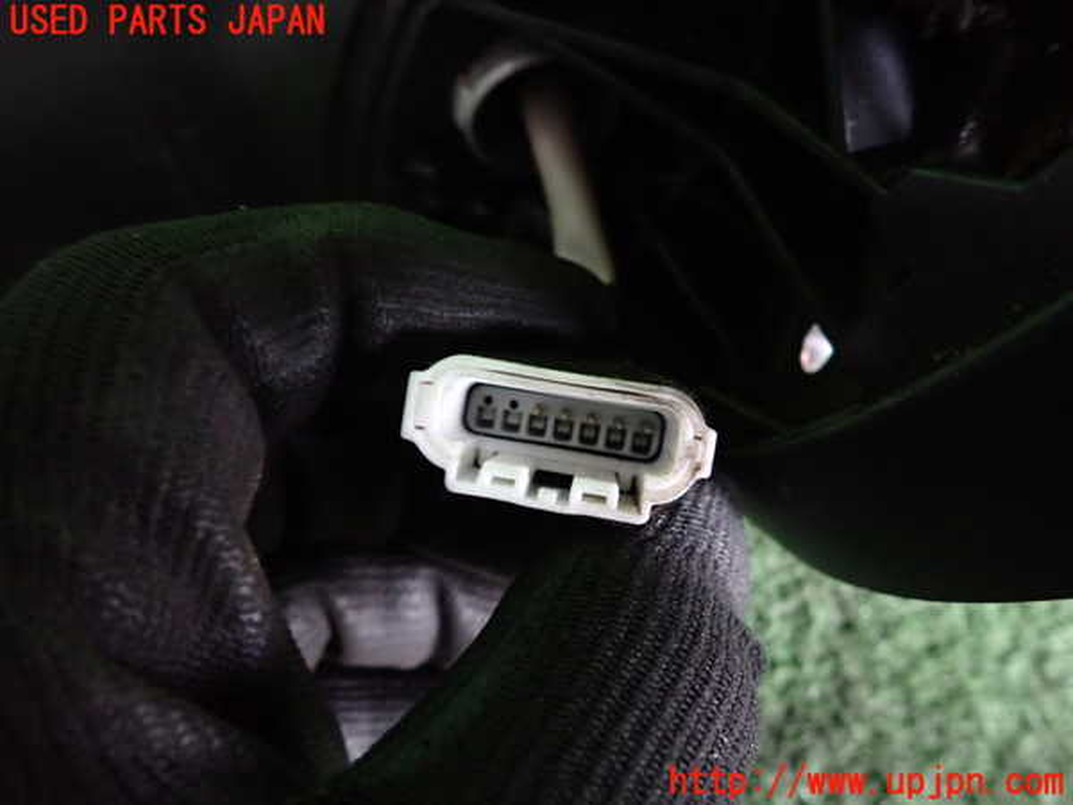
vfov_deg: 54.9
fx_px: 775
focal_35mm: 25
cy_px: 402
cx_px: 536
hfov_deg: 69.4
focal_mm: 4.5
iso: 800
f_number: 2
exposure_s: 1/30
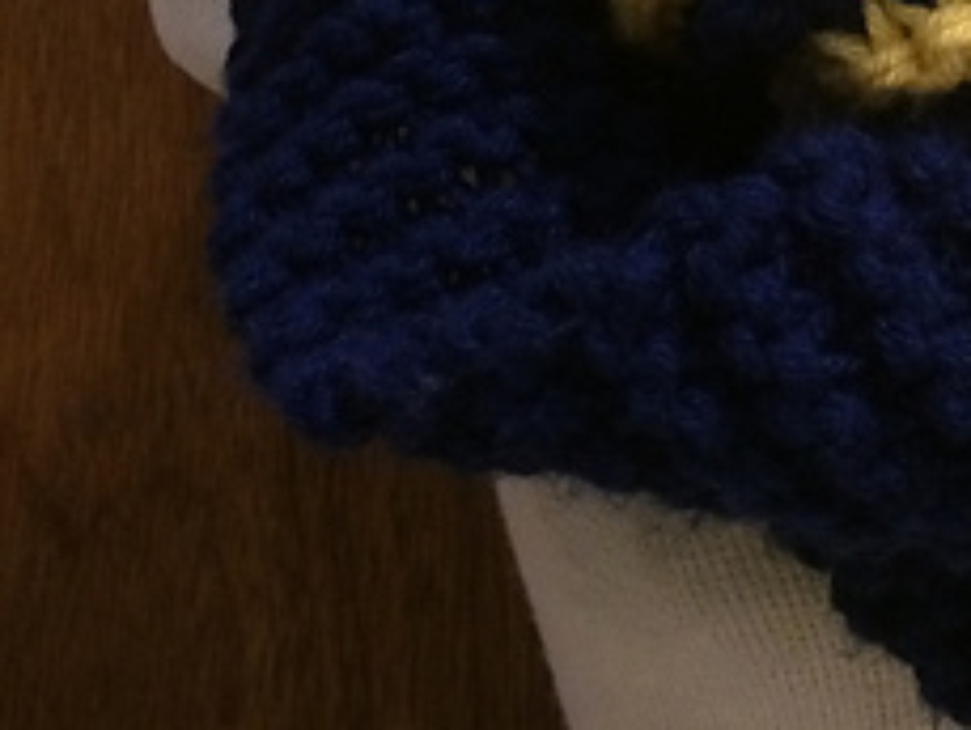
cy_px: -85
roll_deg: +1.8
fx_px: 2273
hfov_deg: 22.9
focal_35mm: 81
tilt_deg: -5.7
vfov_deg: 17.6
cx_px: 1026
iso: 250
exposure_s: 1/17
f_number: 2.2
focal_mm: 4.15
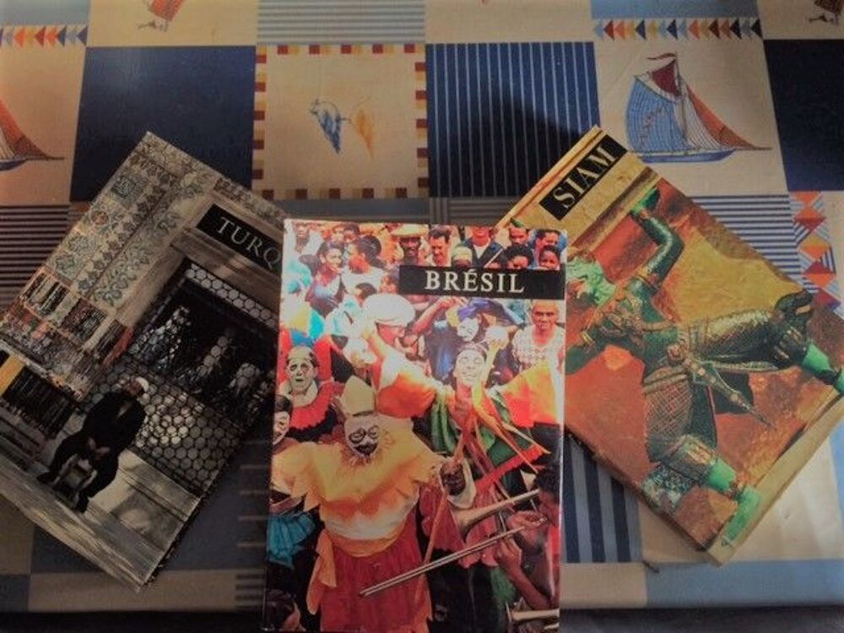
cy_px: 316
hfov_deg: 61.7
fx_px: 707
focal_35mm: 29
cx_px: 422
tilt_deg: -75.8
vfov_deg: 48.2
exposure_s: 1/33
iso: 160
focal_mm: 4.15
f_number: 2.2
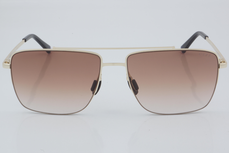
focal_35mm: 82
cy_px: 76
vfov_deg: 16.6
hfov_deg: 24.6
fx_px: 525
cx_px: 114
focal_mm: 55
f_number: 32
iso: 100
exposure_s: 1/3
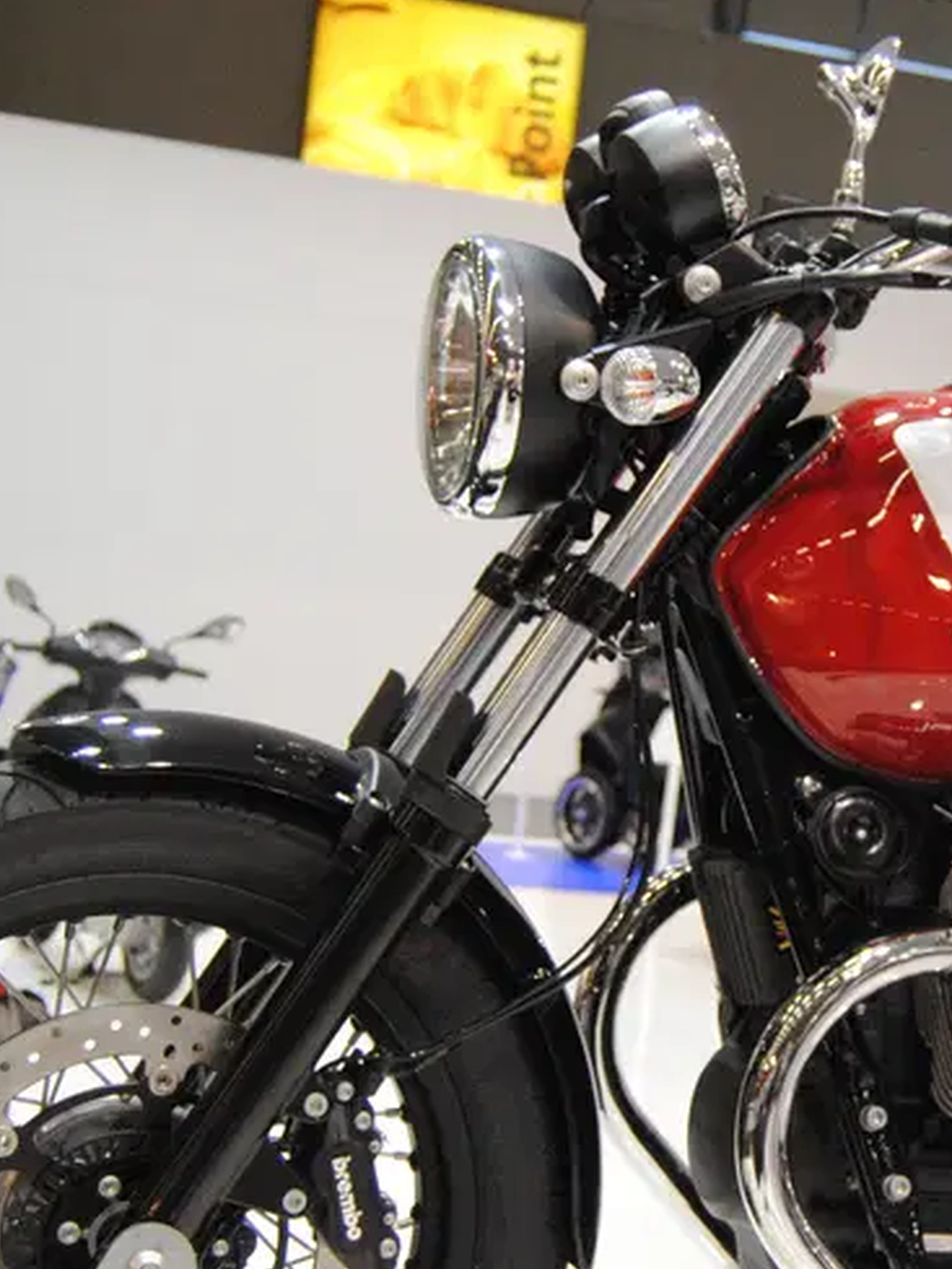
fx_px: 3116
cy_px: 702
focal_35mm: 85
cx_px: 834
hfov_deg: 17.2
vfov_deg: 23.0
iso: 800
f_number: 4
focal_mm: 24
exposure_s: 1/125
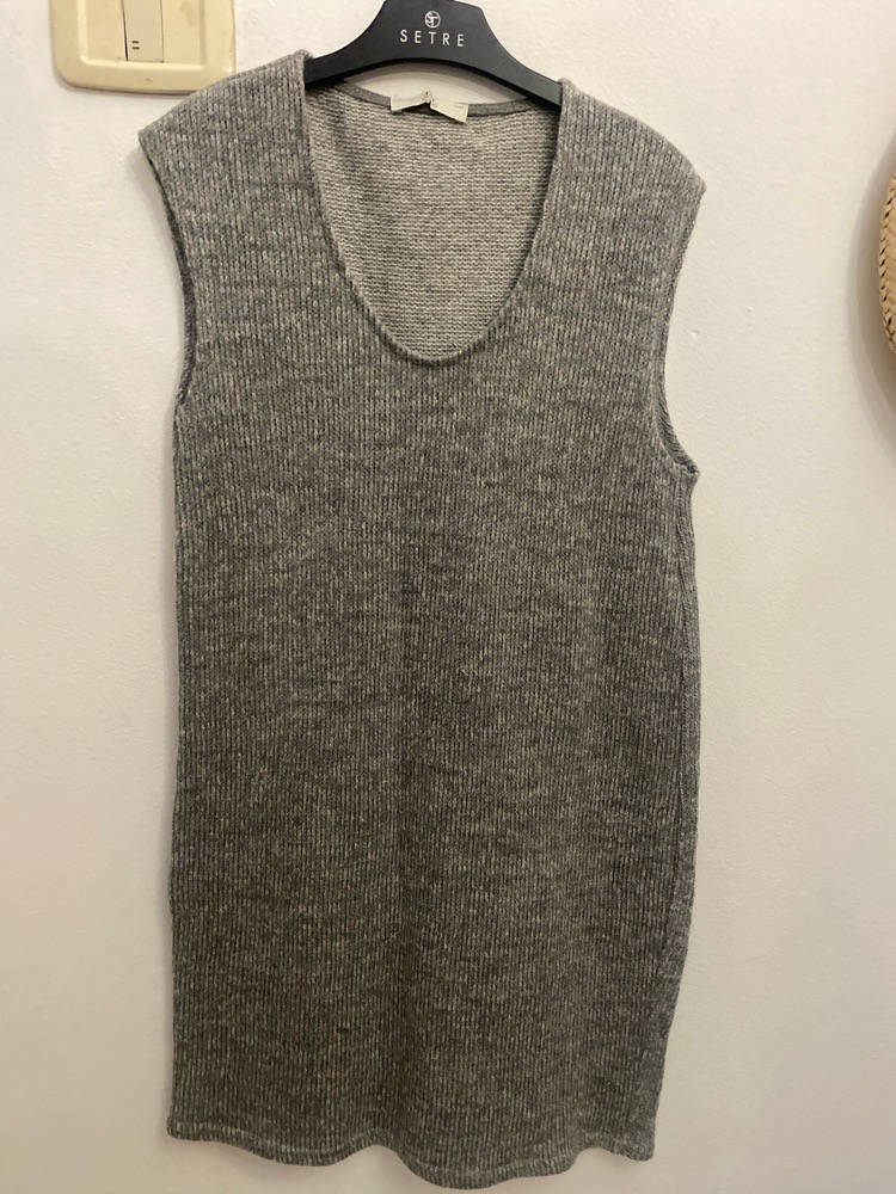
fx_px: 897
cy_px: 597
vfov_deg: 67.3
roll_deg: -2.0
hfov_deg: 53.1
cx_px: 448
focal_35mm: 26
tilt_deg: -13.2
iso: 500
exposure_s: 1/50
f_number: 1.8
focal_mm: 4.25
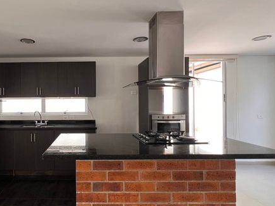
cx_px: 84
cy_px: 104
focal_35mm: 20
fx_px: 159
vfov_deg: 66.0
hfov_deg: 78.0
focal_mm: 1.57
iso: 160
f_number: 1.8
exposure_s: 1/99
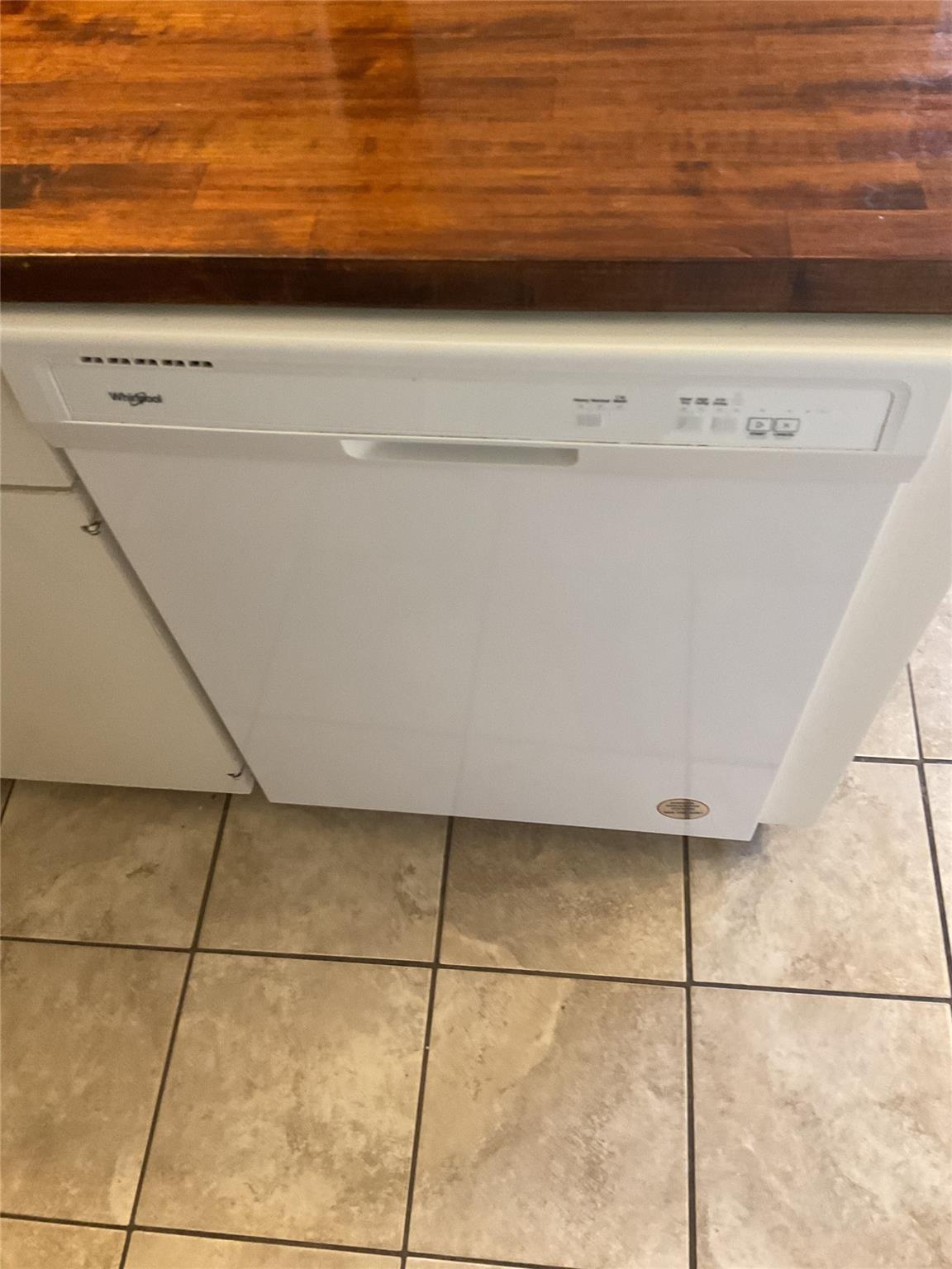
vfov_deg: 61.7
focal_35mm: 29
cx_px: 476
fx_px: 1063
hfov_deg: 48.2
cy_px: 634
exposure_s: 1/60
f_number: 1.8
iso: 160
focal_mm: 3
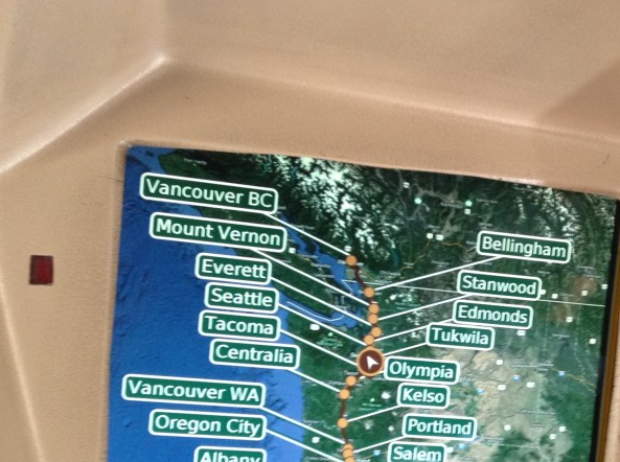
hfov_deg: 33.3
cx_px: 457
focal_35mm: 57
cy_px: 331
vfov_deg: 25.3
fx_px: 1019
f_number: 2.4
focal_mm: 3.3
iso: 100
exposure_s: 1/24
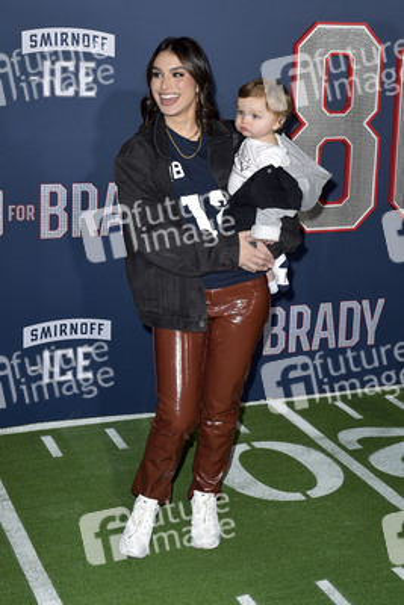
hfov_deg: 27.0
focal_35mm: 50
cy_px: 302
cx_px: 202
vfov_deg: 39.6
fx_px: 841
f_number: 6.3
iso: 400
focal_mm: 50
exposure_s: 1/250
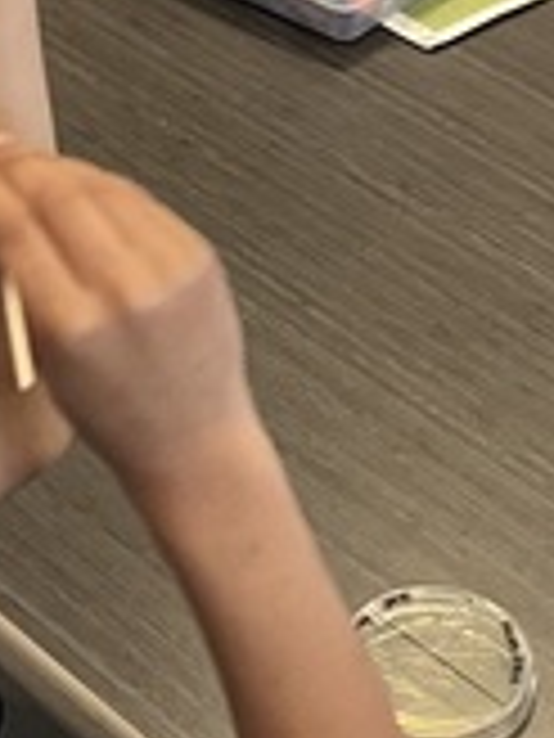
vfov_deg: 15.2
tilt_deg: -31.1
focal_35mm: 127
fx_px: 2710
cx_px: 365
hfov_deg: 11.7
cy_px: -54
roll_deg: +0.7
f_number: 1.5
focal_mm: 5.7
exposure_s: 1/58
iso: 320
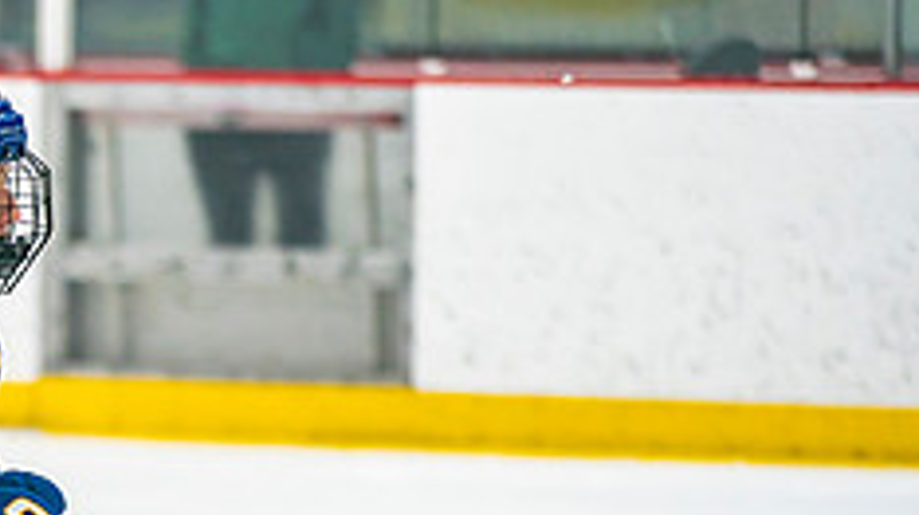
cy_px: 705
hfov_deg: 4.5
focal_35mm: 475
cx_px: -316
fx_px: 11562
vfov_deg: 2.5
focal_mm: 145
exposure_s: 1/640
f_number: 3.2
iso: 500
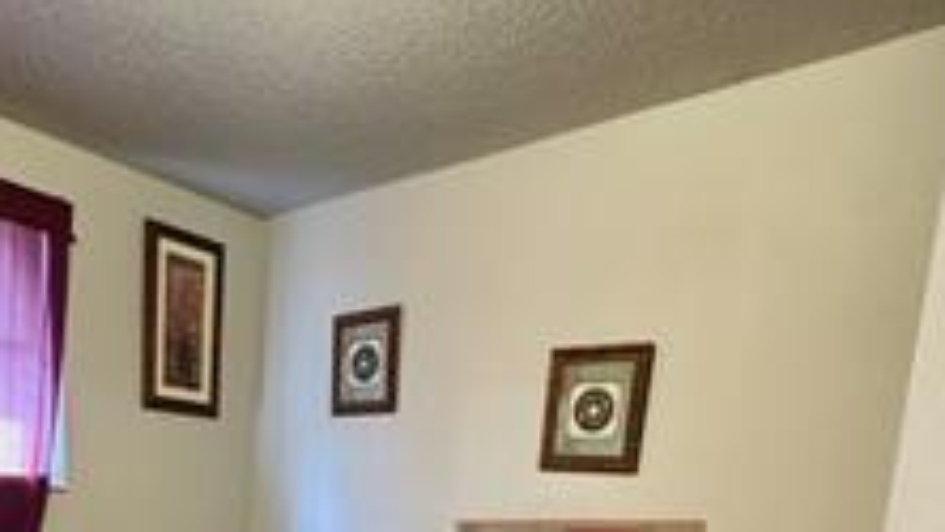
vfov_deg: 29.6
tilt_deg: -10.3
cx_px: 315
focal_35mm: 33
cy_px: 668
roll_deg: -1.4
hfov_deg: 58.1
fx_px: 827
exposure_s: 1/60
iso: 800
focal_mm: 2.22
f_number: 2.2
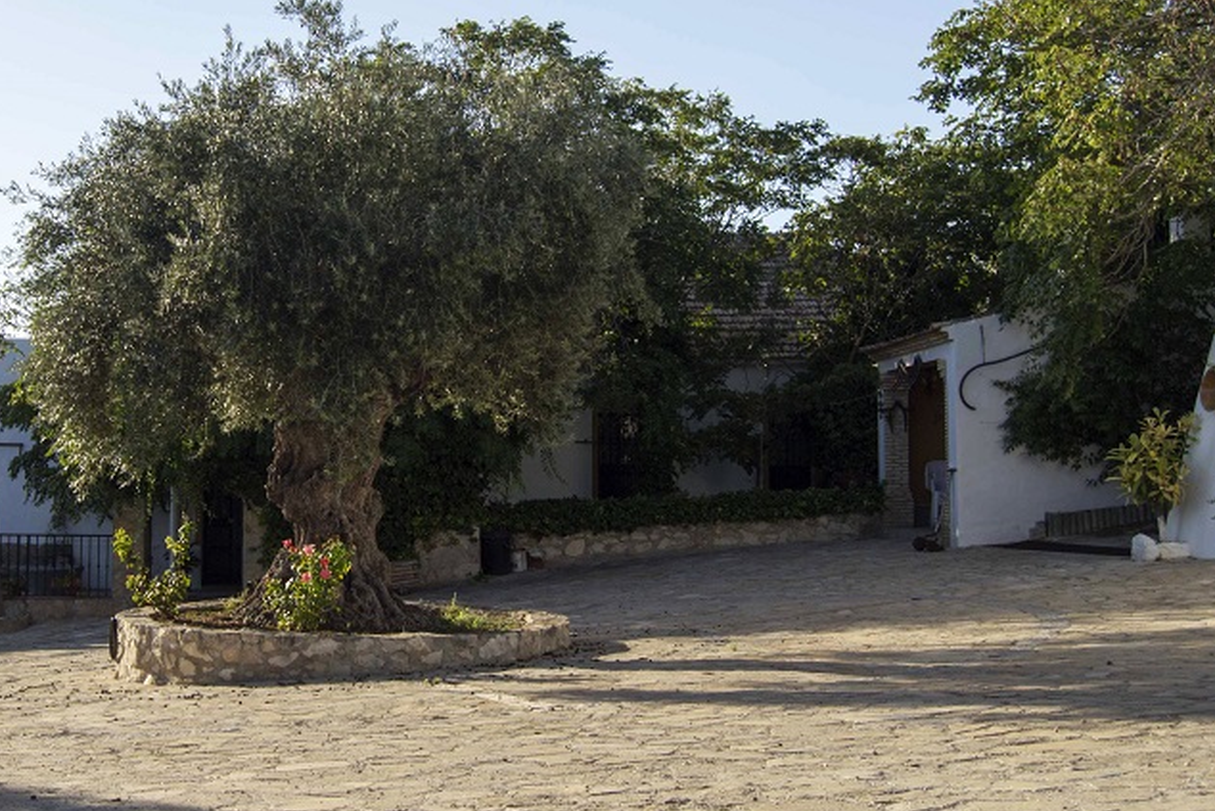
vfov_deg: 28.0
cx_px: 379
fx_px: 1620
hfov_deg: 40.5
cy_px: 310
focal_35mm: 48
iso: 100
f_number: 5.6
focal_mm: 22
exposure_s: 1/200
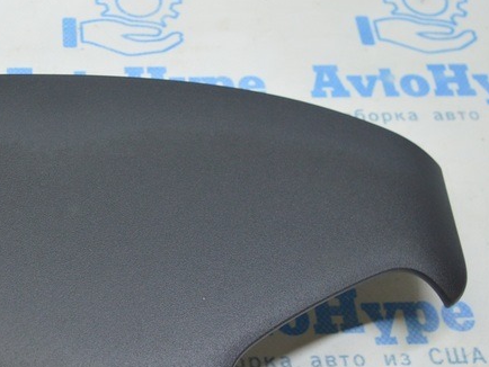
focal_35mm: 68
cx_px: 51
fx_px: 961
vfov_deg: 21.6
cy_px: 217
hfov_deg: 27.5
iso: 400
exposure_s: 1/40
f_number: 3.5
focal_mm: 20
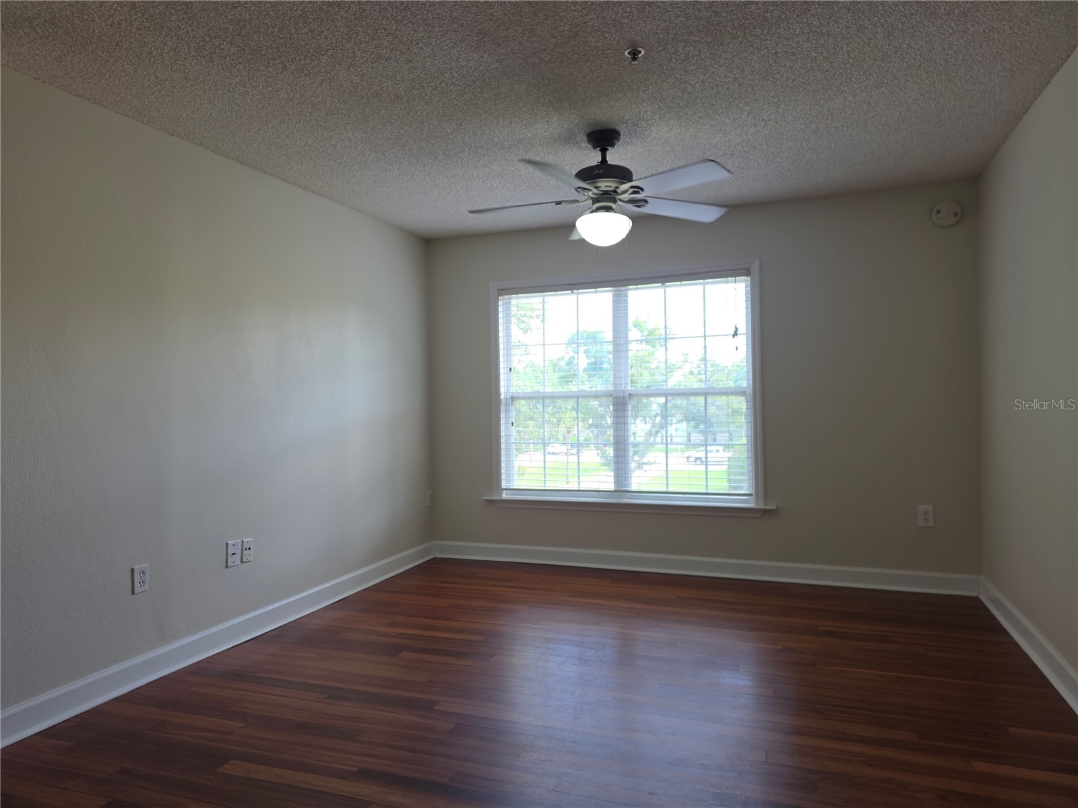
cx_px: 539
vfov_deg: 58.9
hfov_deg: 73.9
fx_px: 716
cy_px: 404
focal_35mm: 23
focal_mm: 6.3
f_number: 1.7
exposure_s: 1/120
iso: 40
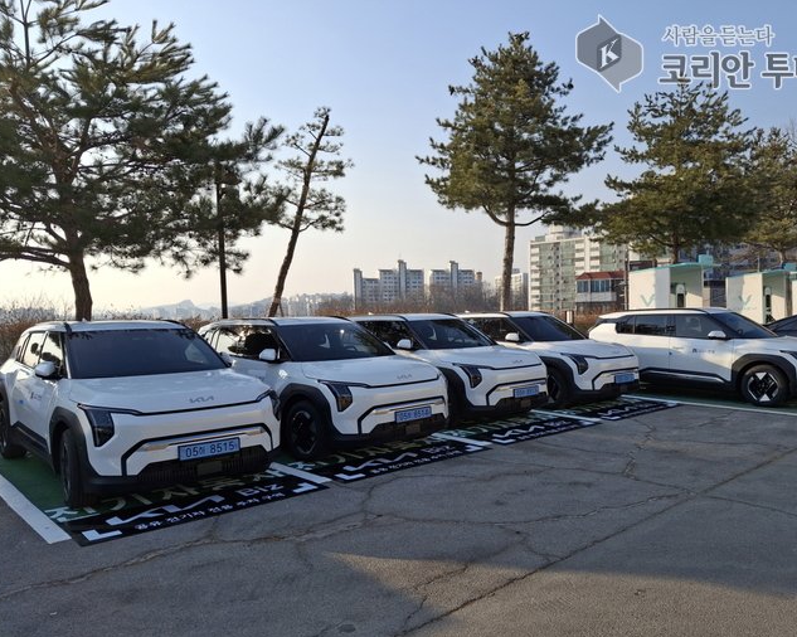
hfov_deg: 64.0
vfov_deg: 53.2
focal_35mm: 27
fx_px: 637
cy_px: 328
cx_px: 432
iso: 25
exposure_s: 1/1020
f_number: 1.8
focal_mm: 4.69
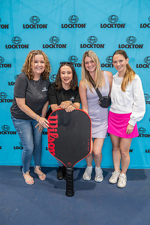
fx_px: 181
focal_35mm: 29
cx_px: 75
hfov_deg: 45.0
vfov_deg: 63.7
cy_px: 112
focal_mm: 29
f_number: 4
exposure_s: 1/200
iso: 3200
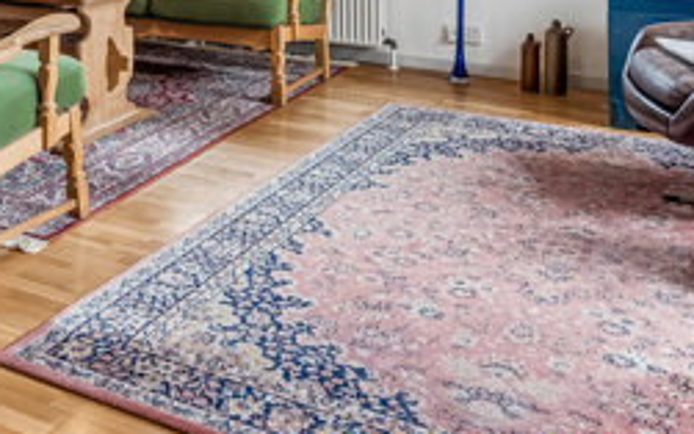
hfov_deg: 35.9
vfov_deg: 21.7
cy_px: -137
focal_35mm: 54
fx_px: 1014
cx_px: 94
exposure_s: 1/2.5
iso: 200
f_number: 8
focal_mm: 16.5
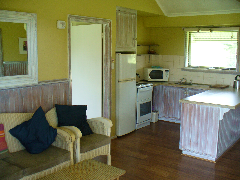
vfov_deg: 38.7
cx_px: 120
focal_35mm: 37
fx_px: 257
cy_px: 90
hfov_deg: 50.1
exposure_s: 1/20
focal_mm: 6.1
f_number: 2.8
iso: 150
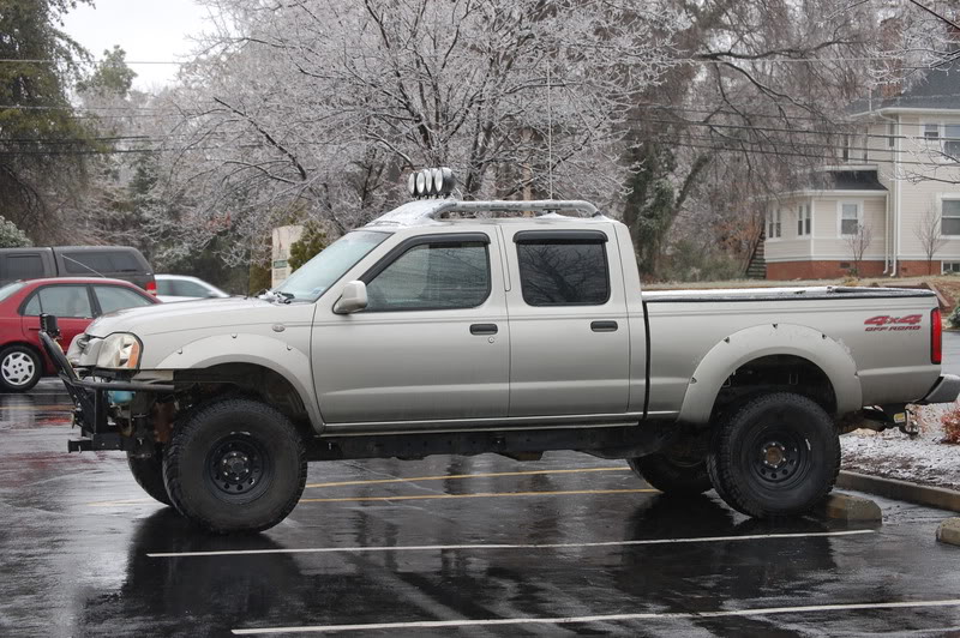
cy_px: 319
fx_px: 2198
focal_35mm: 82
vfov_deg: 16.5
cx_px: 480
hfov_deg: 24.6
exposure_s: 1/125
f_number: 5.6
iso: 400
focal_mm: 55
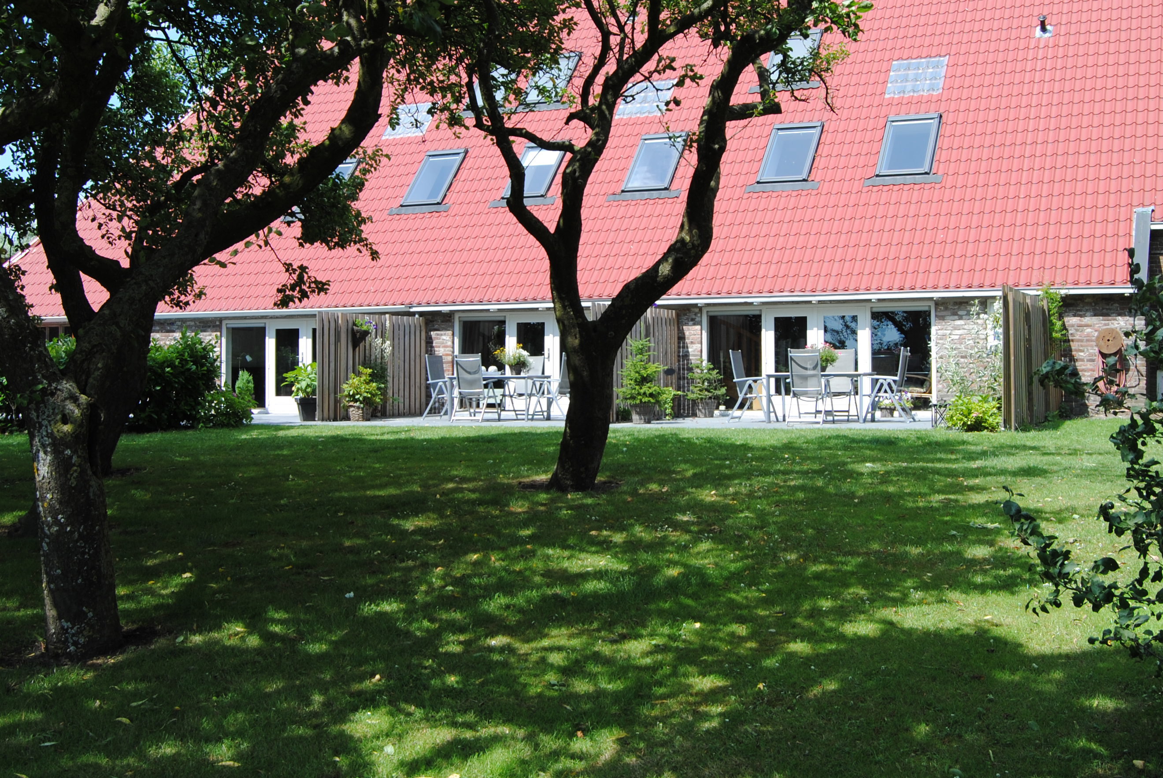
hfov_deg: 44.4
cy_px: 285
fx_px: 1423
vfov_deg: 30.4
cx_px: 620
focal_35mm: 44
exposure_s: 1/200
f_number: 7.1
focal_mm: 20
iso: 100
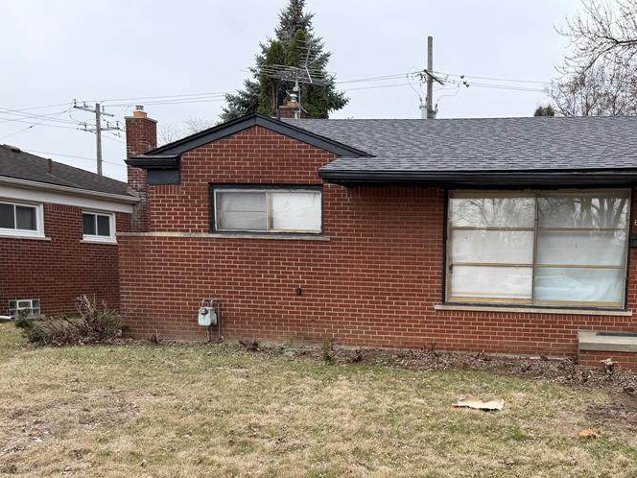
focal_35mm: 37
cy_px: 350
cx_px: 474
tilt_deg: -6.9
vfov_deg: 37.8
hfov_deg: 48.3
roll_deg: -1.6
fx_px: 681
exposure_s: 1/1437
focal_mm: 6.76
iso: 80
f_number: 1.78
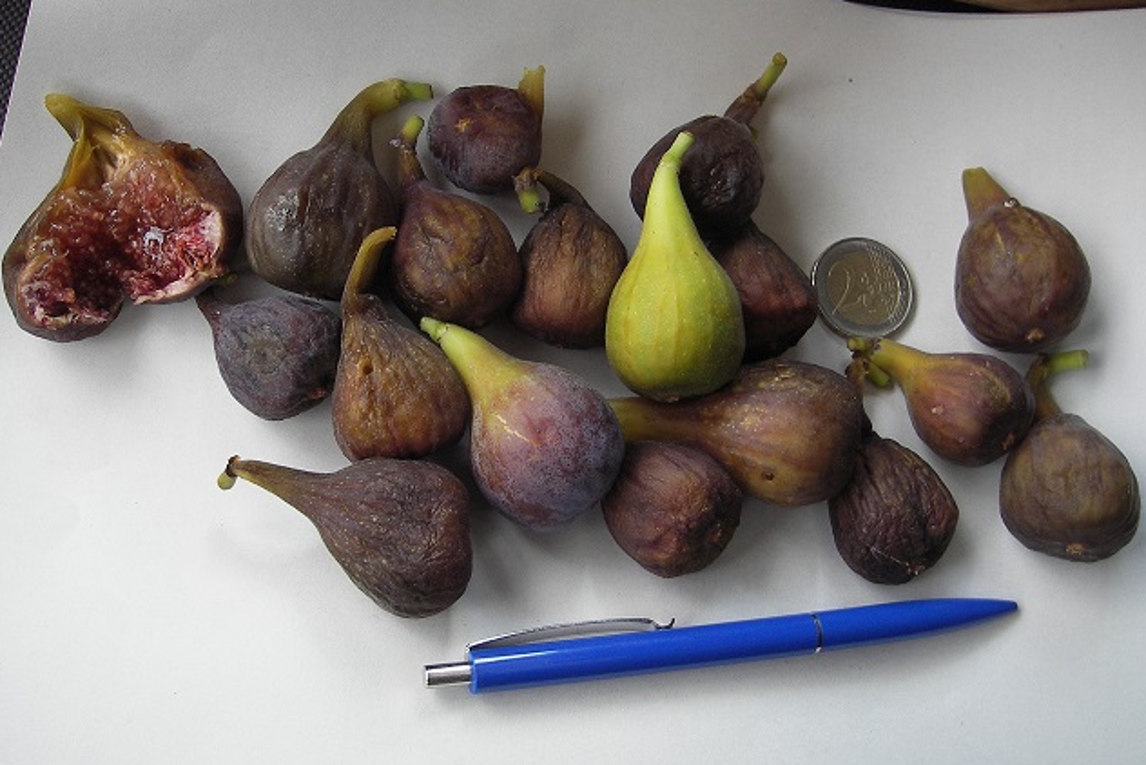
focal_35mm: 40
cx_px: 573
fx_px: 1274
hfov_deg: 48.4
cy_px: 382
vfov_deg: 33.4
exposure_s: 1/50
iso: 50
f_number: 3.3
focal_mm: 6.3
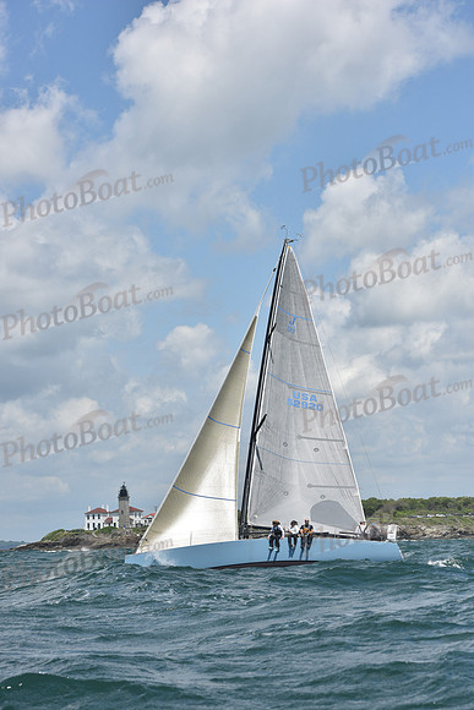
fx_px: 1697
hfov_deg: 15.9
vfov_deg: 23.6
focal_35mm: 86
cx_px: 237
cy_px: 355
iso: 250
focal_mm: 86
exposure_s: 1/1250
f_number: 8
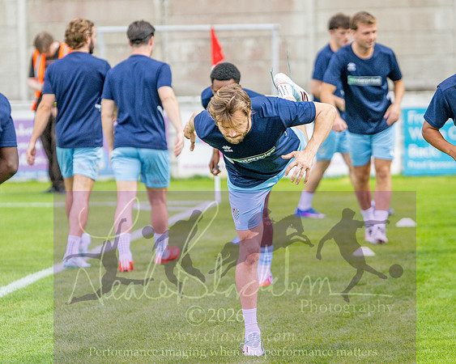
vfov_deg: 8.4
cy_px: 191
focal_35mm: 183
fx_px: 2467
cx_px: 242
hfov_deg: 10.6
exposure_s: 1/6400
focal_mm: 85
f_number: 1.6
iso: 360
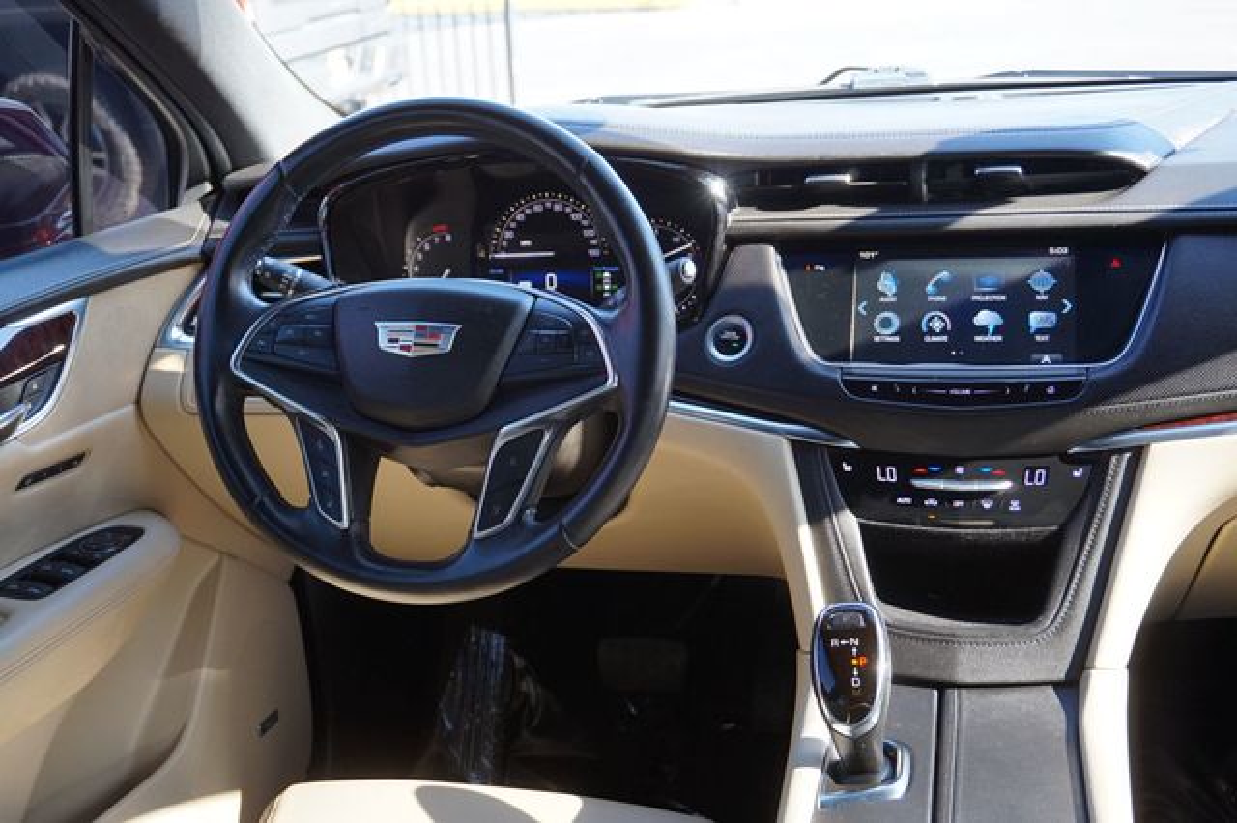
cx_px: 618
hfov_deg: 49.6
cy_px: 412
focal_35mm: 39
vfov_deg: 34.2
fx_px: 1339
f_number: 4.5
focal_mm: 26
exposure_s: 1/60
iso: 200
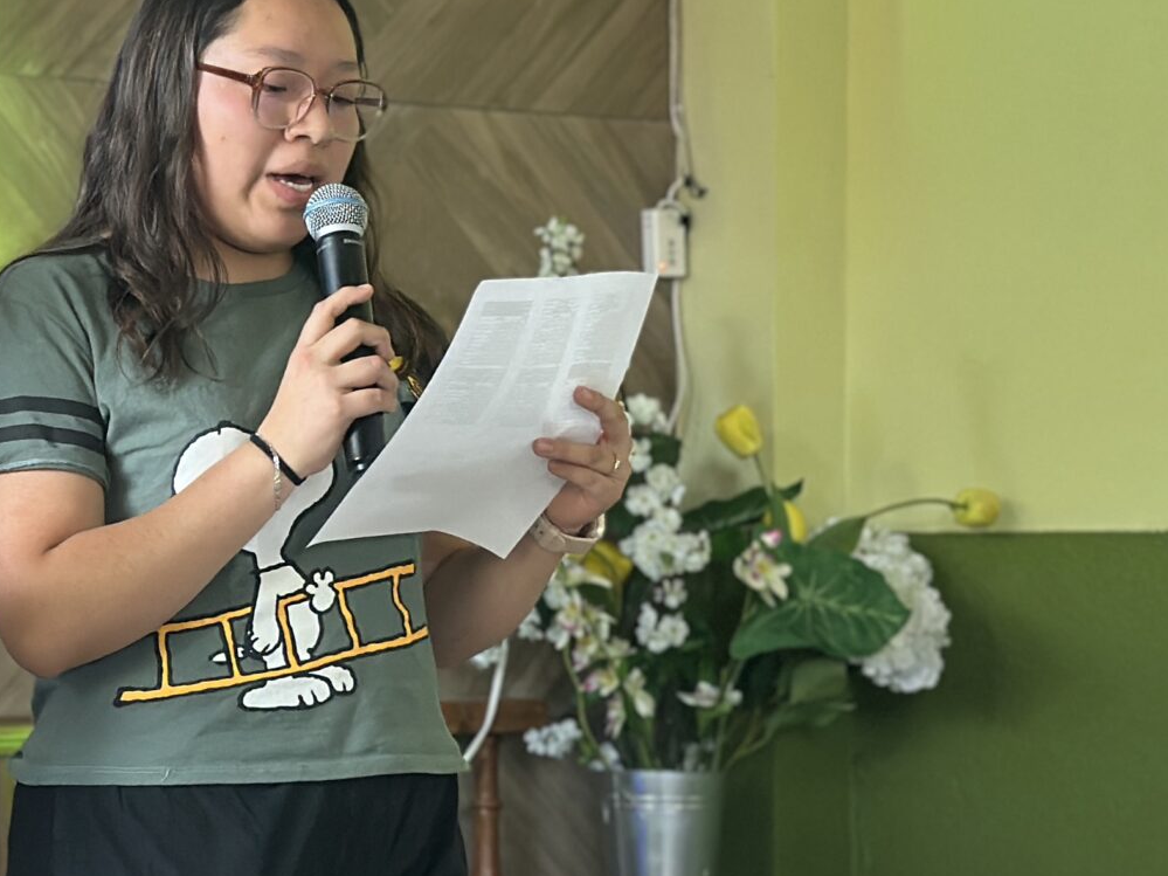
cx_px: 104
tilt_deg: +0.9
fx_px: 4150
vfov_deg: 12.0
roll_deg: +0.2
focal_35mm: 123
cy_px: 498
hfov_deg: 15.8
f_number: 1.78
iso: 250
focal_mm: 6.86
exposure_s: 1/60
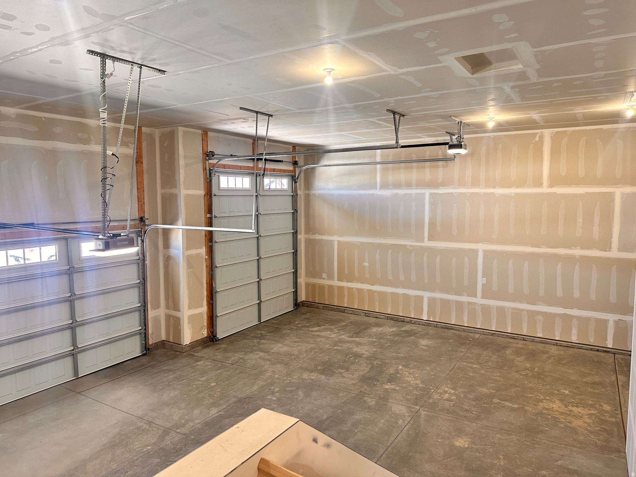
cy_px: 238
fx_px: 441
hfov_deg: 71.6
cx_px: 318
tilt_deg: -5.2
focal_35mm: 24
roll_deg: +0.0
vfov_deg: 56.8
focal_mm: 6.86
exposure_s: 1/120
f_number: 1.78
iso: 200
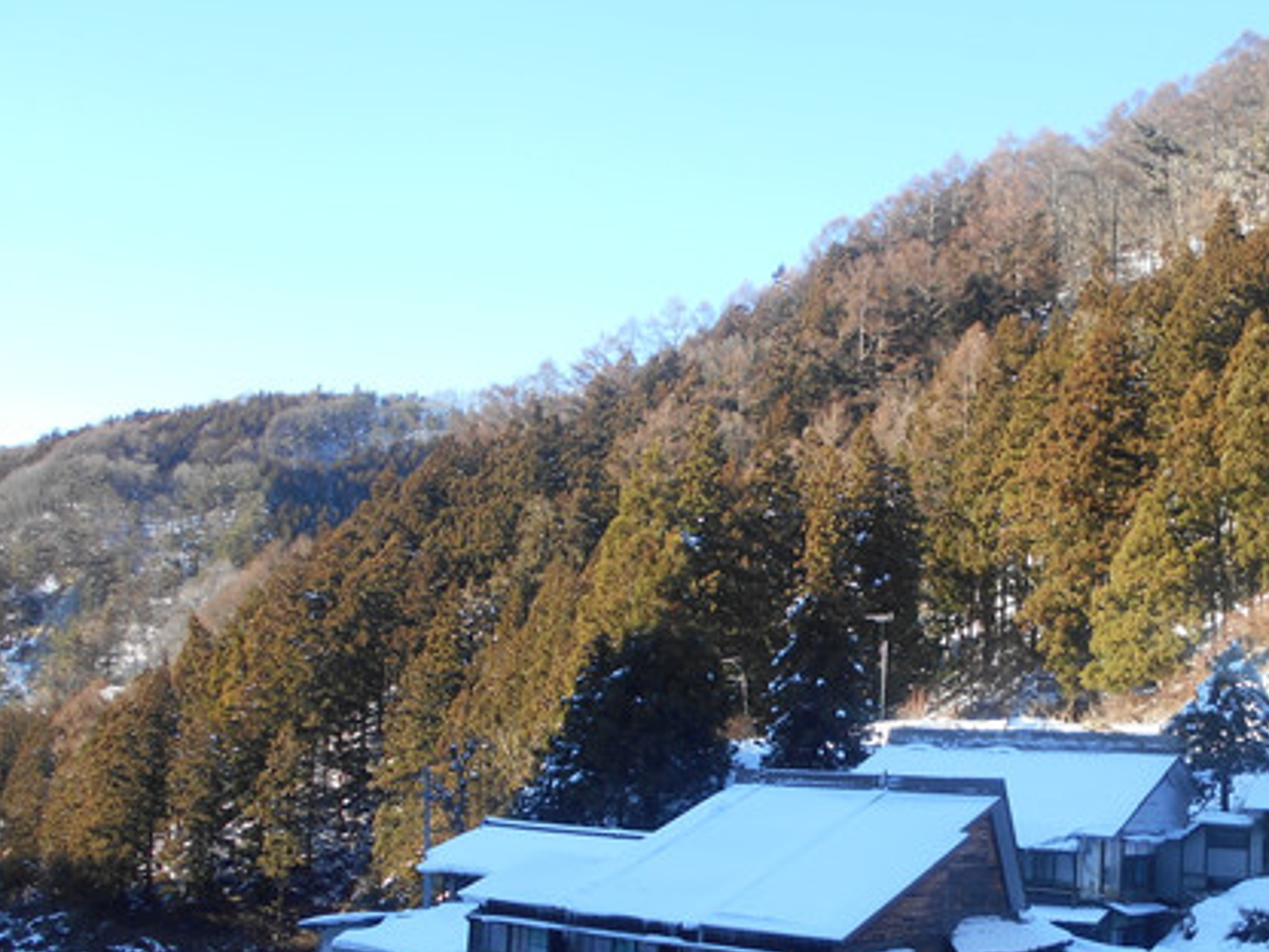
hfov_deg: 46.1
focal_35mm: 40
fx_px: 1466
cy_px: 668
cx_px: 842
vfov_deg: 35.4
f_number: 3.2
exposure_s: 1/200
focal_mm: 4.6
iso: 80
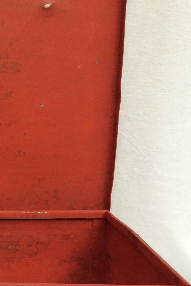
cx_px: -59
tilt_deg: -17.7
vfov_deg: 23.9
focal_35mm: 79
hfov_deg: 16.3
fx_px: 628
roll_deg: +0.5
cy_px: 320
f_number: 2.4
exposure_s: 1/100
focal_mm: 3.3
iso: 50
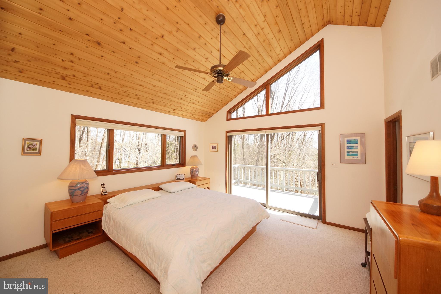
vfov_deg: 90.0
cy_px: 147
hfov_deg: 112.6
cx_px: 220
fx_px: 147
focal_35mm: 12
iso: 800
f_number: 9
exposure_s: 1/125
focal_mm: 8
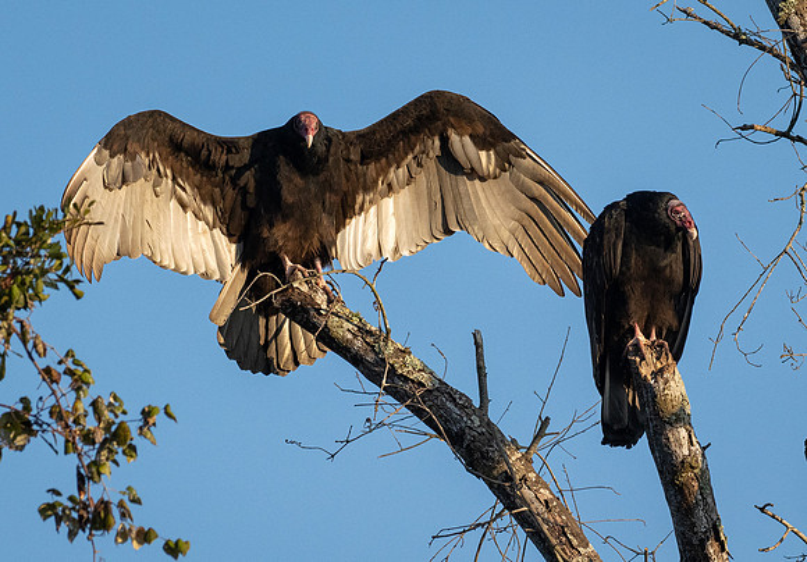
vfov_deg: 1.3
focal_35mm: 1073
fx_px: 24399
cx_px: 474
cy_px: 254
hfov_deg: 1.9
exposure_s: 1/1600
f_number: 5.6
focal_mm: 300
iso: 500
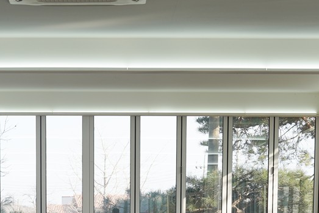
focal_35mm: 107
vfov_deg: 12.1
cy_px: 331
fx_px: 948
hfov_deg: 19.1
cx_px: 117
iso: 100
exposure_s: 1/100
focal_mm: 28
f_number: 6.3
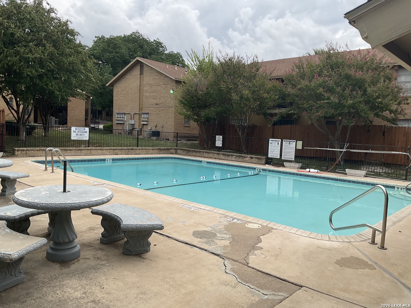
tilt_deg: -3.1
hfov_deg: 61.7
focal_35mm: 29
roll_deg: -2.7
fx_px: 344
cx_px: 206
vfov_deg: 48.2
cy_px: 154
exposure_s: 1/2058
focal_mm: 3
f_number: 1.8
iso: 16
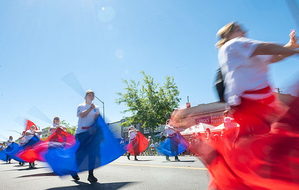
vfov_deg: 45.9
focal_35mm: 27
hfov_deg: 67.3
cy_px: 93
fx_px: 224
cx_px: 136
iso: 80
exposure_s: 1/20
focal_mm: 24
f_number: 18
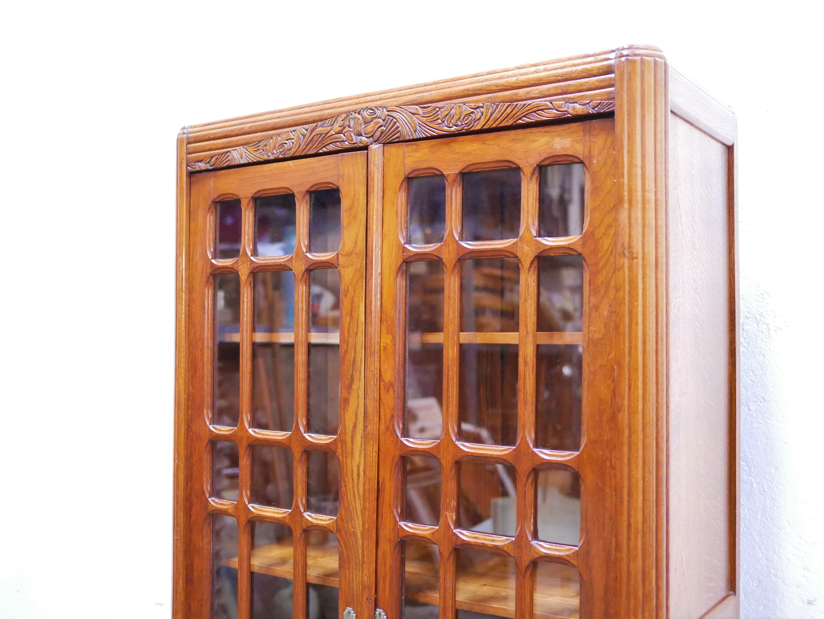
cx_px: 412
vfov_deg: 36.0
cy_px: 310
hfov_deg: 46.8
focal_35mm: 40
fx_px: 953
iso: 3200
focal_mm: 20
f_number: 1.7
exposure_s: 1/15
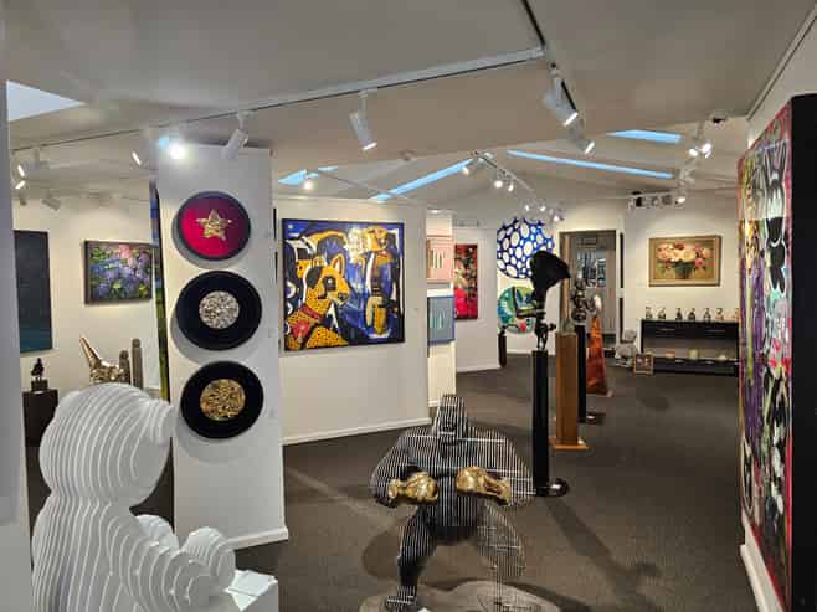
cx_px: 408
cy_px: 306
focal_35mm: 23
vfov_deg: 58.8
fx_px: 543
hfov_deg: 73.9
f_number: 1.7
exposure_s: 1/100
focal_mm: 6.3
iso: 125
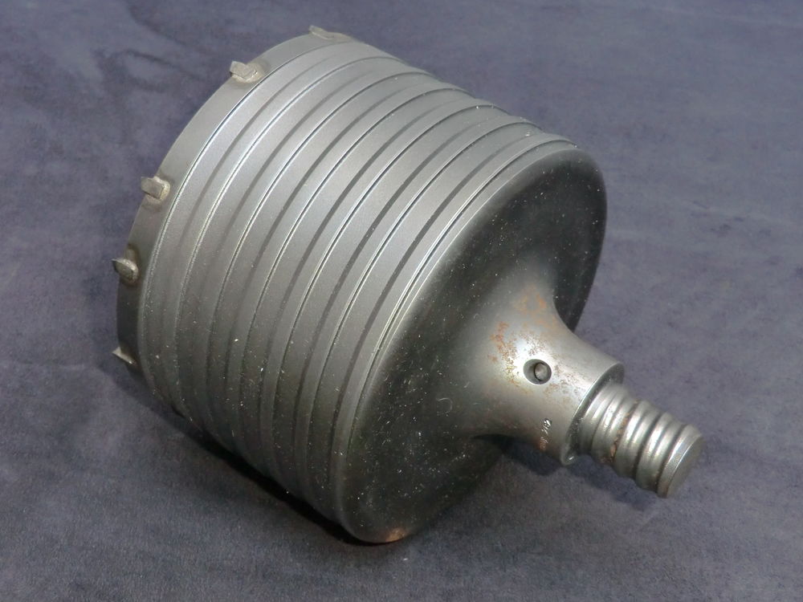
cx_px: 402
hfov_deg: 34.9
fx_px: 1276
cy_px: 301
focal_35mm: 55
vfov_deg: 26.6
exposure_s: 1/60
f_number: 4.2
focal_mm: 9.8
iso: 400
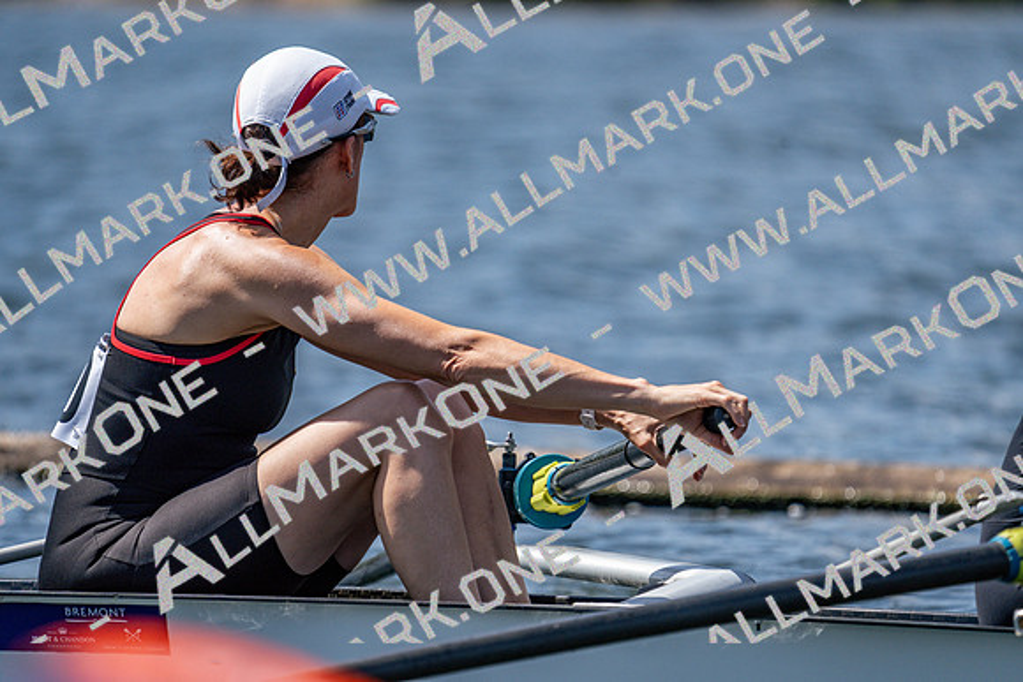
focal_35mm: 529
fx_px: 15035
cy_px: 341
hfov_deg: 3.9
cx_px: 512
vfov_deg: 2.6
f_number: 6.3
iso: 250
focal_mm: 529
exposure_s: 1/2000
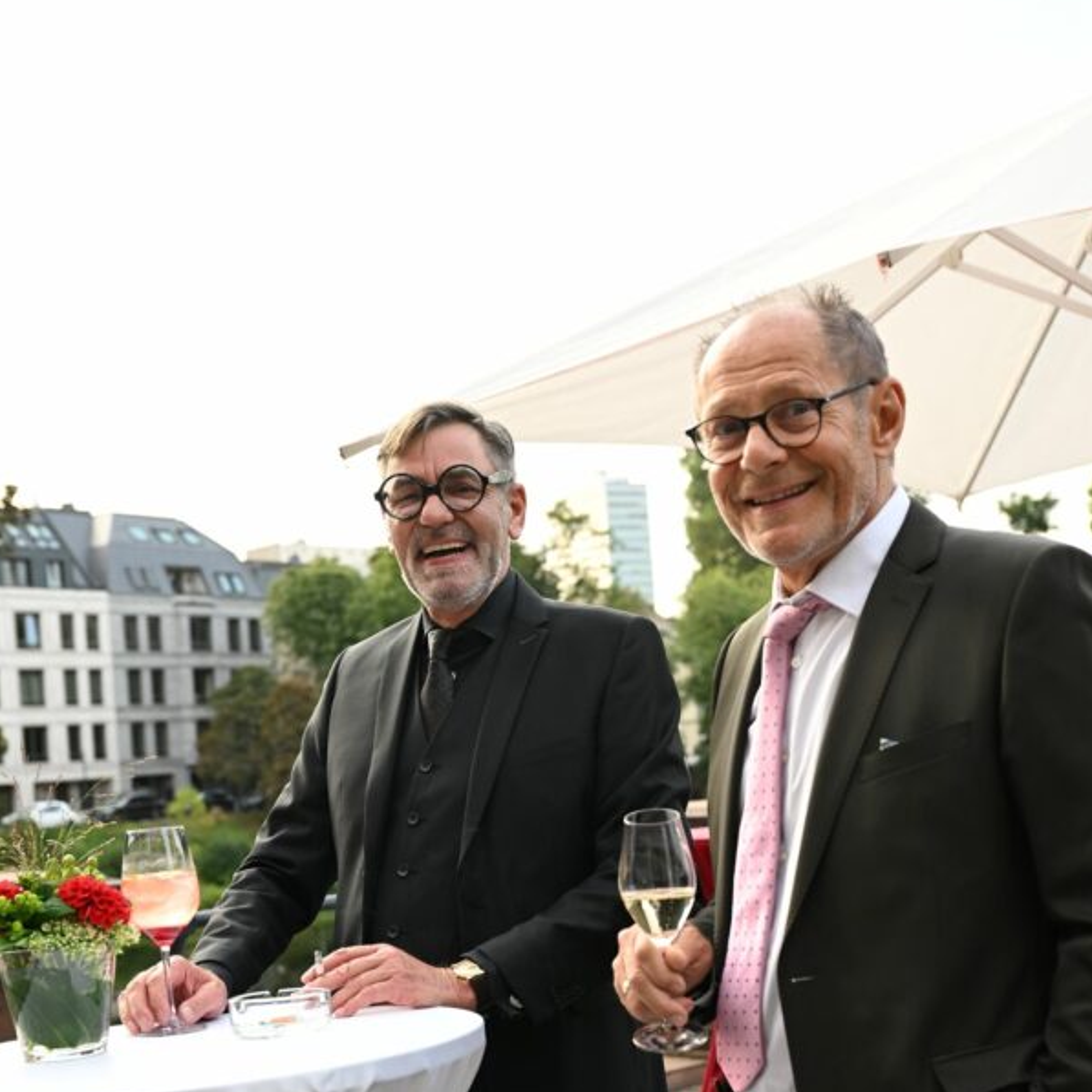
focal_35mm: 50
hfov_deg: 34.0
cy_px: 737
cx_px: 547
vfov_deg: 33.7
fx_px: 1785
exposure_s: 1/800
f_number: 4.5
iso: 1000
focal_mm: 39
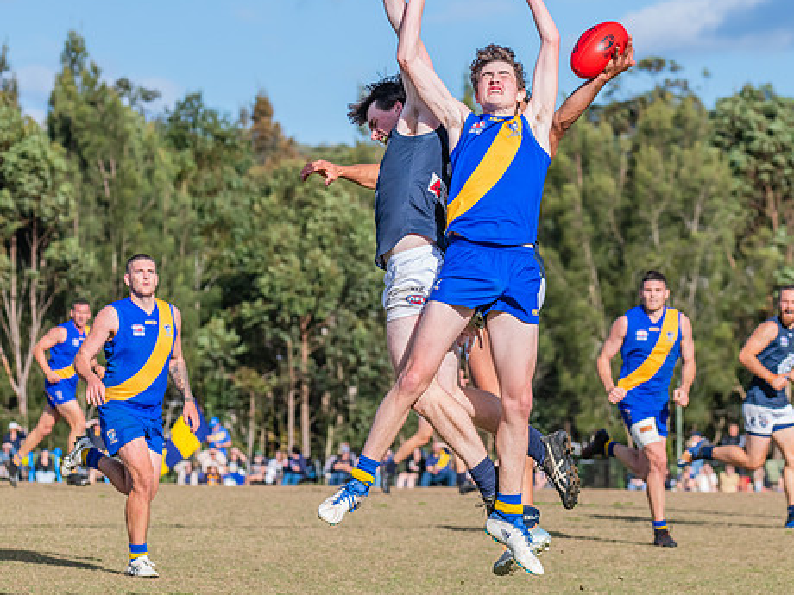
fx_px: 4909
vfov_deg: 6.9
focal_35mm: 214
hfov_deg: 9.2
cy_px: 282
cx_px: 430
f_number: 9
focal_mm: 170
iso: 800
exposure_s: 1/2000
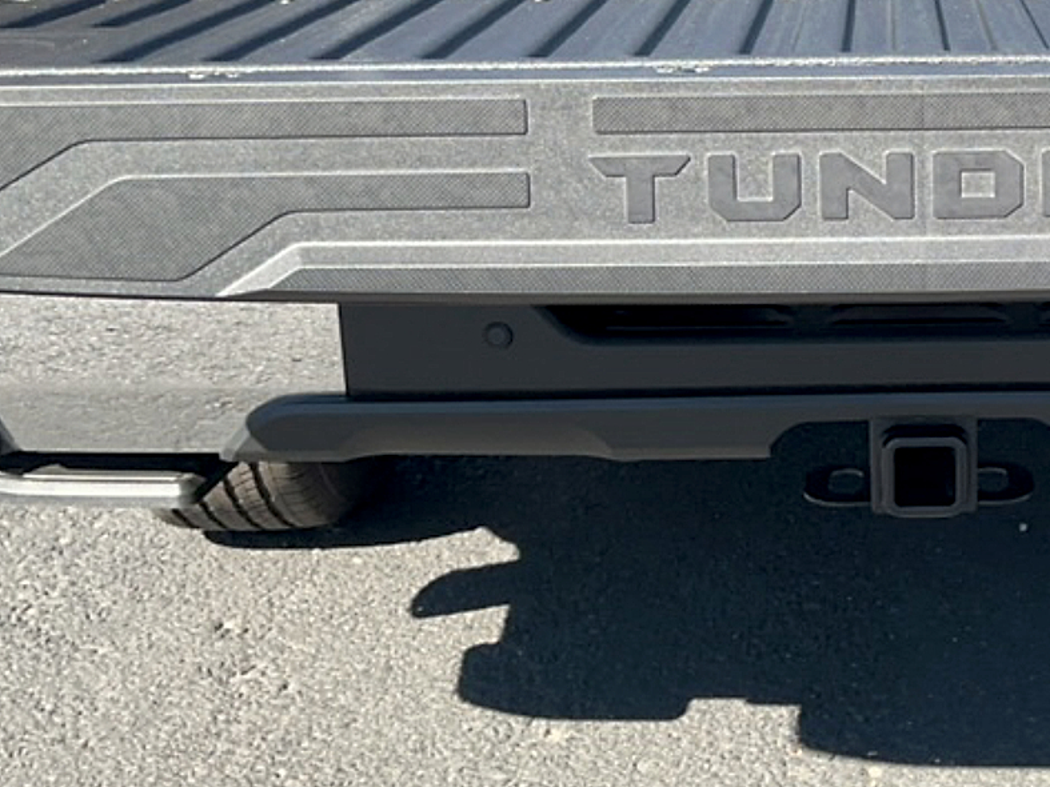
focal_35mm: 61
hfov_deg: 30.3
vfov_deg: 23.4
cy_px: 92
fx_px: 1850
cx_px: 943
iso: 25
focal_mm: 3
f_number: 1.8
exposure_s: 1/473
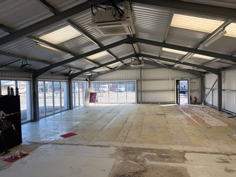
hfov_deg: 71.6
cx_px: 118
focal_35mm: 24
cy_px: 88
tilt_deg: -1.2
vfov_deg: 56.8
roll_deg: +1.5
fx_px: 164
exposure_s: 1/559
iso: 80
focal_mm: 6.76
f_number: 1.78
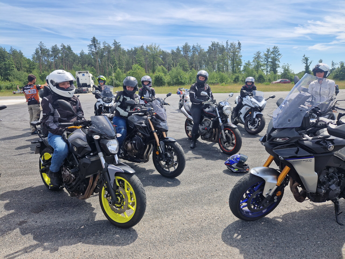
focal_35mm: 23
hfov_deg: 73.9
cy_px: 130
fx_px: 229
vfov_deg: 58.9
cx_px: 172
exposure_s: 1/1248
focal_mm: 5.4
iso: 50
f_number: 1.8
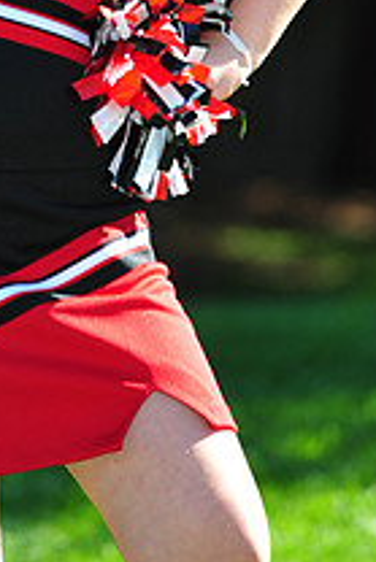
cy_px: -184
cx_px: -14
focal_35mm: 515
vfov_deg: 4.0
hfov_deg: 2.7
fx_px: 8054
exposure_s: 1/1000
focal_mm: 185
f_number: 4.5
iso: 400
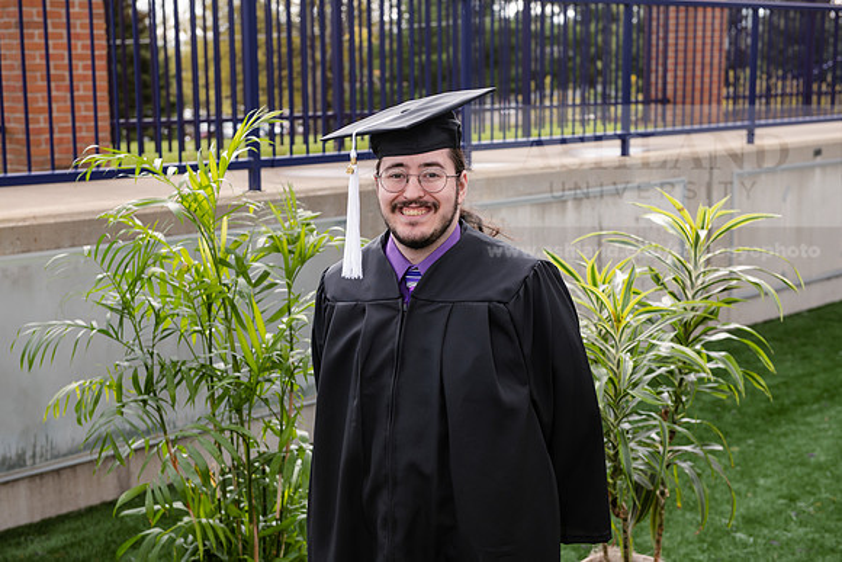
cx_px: 421
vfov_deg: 23.4
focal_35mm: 58
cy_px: 281
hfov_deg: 34.5
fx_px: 1357
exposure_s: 1/200
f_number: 5.6
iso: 320
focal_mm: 58
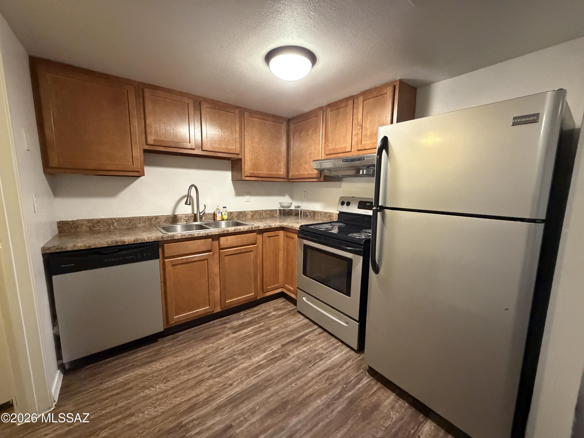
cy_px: 219
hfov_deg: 102.1
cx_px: 292
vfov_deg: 85.7
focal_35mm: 14
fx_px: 236
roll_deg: -0.4
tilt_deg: -8.1
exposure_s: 1/60
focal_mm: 2.22
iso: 1250
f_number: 2.2
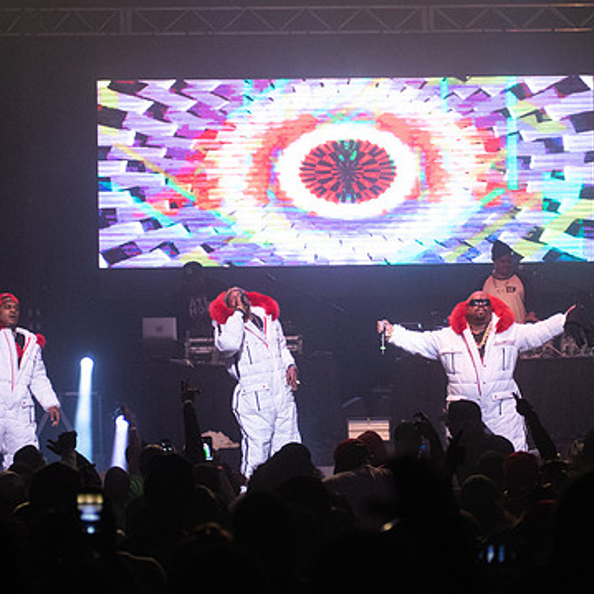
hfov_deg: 11.1
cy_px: 237
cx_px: 339
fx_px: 3048
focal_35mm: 157
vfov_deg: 11.1
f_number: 3.5
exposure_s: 1/640
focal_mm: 80
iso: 3200
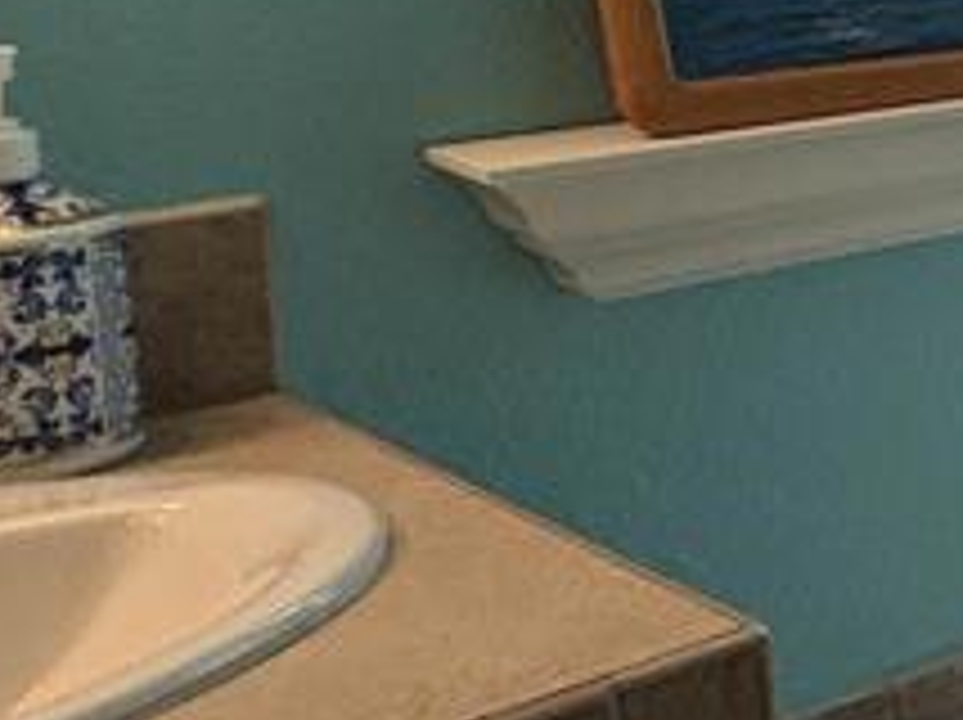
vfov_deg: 20.9
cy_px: -63
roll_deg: +2.0
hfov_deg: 18.6
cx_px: 1926
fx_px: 1862
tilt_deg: -3.8
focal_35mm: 67
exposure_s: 1/120
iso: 400
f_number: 2.2
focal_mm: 2.22
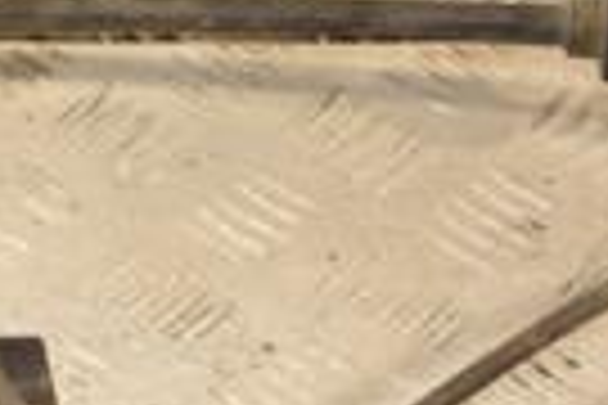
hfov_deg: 10.2
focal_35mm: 187
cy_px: 333
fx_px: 3158
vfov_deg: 7.3
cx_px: -603
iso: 800
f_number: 5.6
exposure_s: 1/200
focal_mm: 28
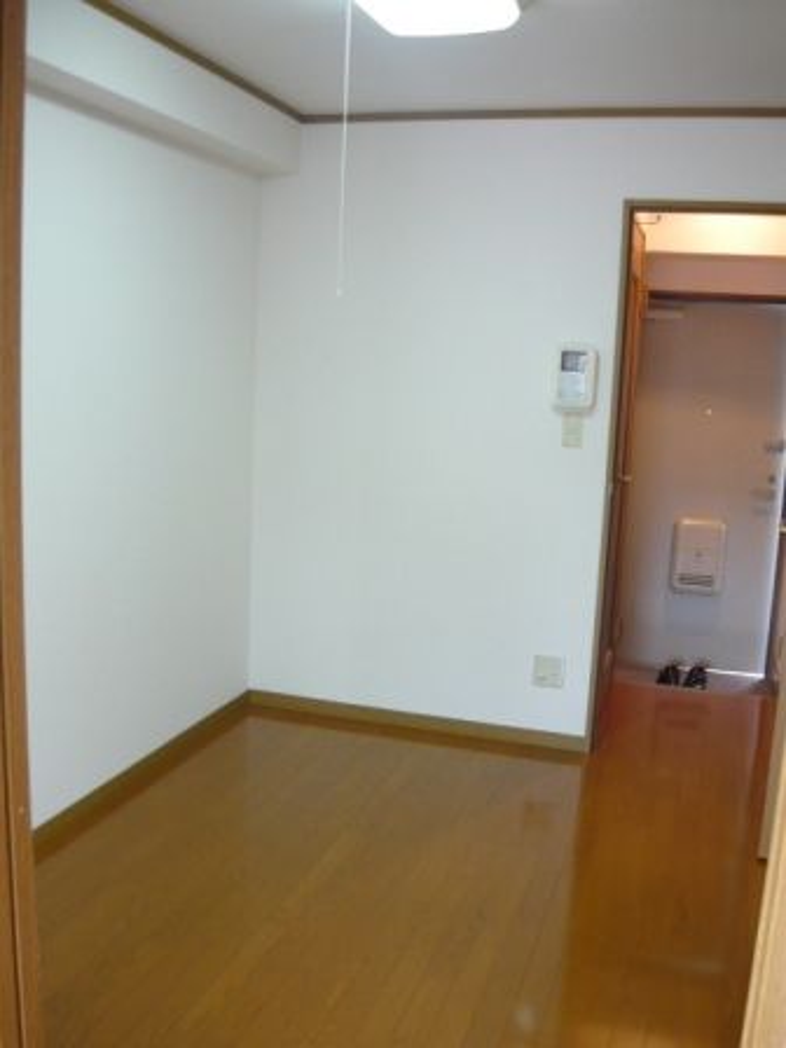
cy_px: 524
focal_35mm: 33
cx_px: 393
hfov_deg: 42.9
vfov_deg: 55.4
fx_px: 999
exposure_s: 1/30
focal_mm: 5.5
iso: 250
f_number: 2.8
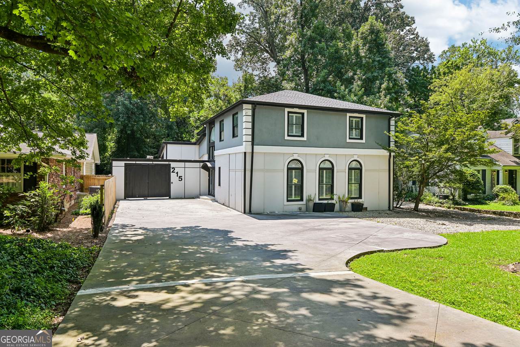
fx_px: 318
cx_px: 260
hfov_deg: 78.6
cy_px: 174
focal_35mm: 22
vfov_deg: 57.2
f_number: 8
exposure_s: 1/200
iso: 200
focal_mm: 22
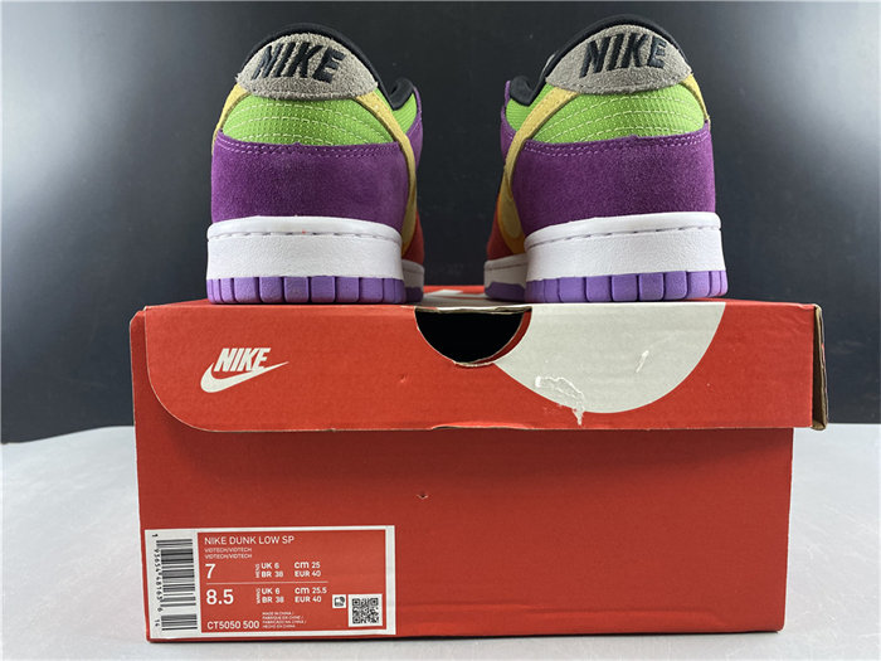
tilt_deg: -3.3
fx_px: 662
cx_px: 440
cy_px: 330
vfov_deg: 53.1
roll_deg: +0.8
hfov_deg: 67.3
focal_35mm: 26
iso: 100
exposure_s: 1/100
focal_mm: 4.25
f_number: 1.8
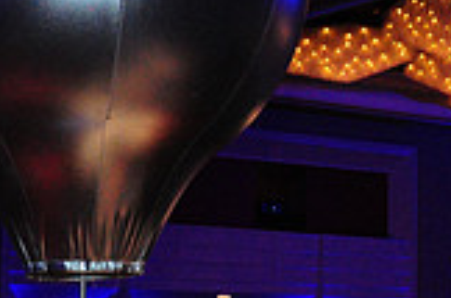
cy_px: 258
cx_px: 468
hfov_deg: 15.6
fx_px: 1611
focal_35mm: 129
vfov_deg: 10.5
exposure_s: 1/60
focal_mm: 24
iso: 2500
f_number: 8
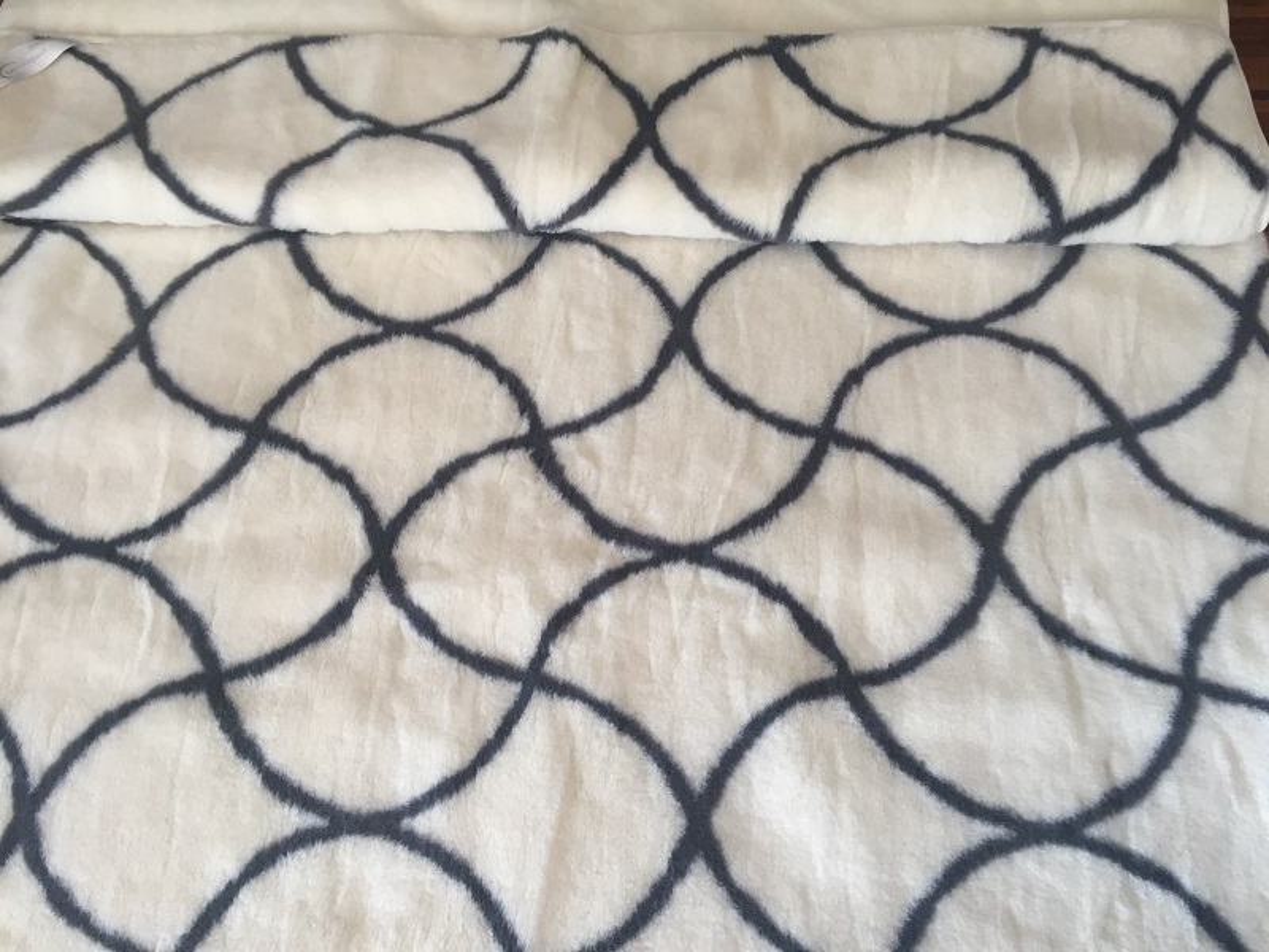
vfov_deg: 48.2
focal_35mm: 29
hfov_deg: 61.7
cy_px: 476
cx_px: 634
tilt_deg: -64.3
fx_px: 1063
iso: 50
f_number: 2.2
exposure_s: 1/33
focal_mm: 4.15
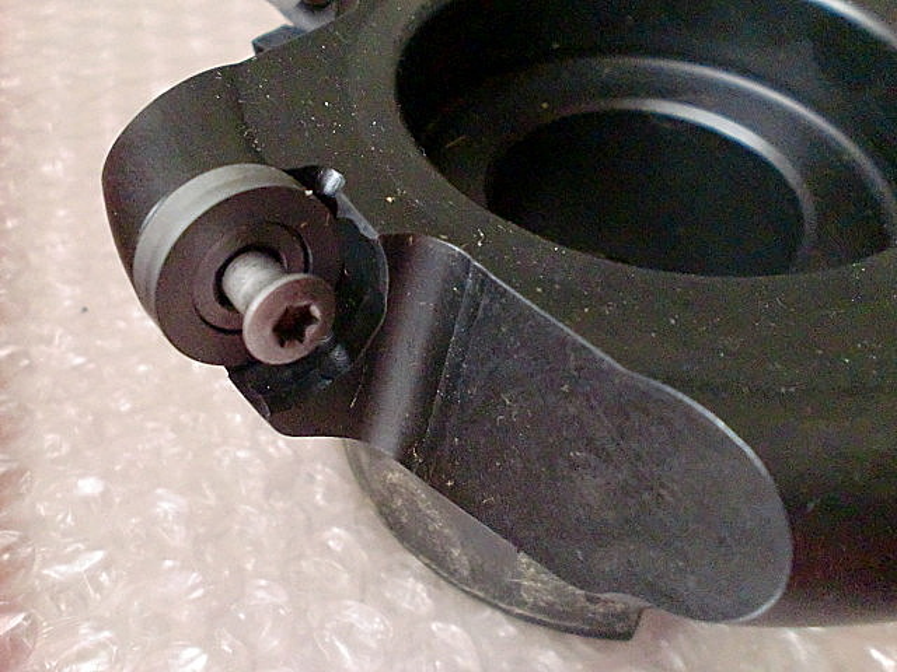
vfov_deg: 40.7
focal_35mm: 35
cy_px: 336
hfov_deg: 52.6
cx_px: 448
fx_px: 907
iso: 1250
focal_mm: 6.3
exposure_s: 1/60
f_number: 3.1
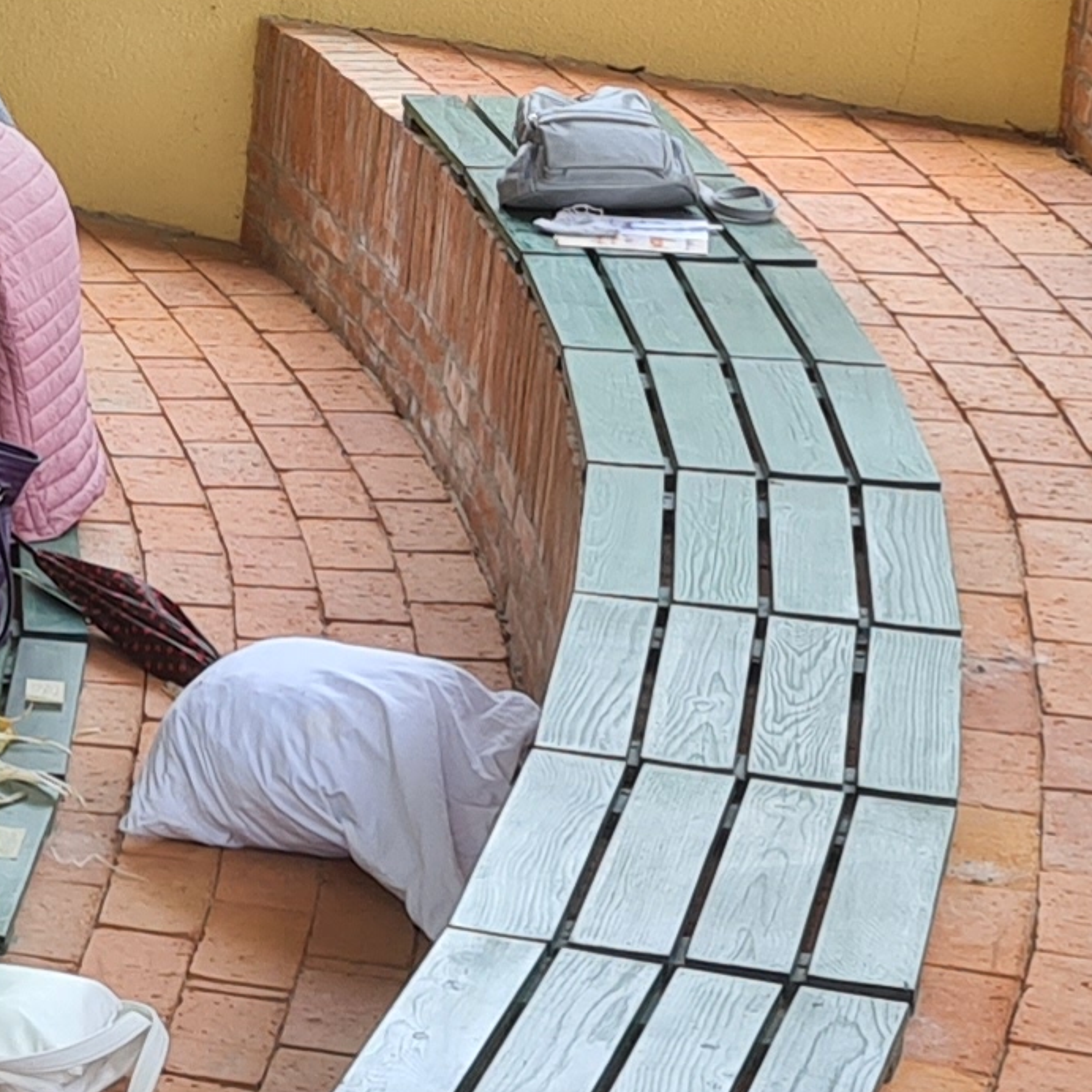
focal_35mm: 134
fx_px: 4783
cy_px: 545
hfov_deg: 11.4
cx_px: -1258
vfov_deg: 13.0
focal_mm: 5.4
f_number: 1.8
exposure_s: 1/291
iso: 50
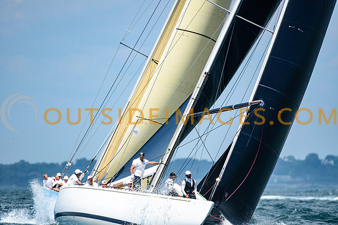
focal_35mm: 600
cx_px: 169
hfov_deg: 3.4
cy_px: 112
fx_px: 5634
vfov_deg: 2.3
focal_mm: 400
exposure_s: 1/3200
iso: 400
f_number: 5
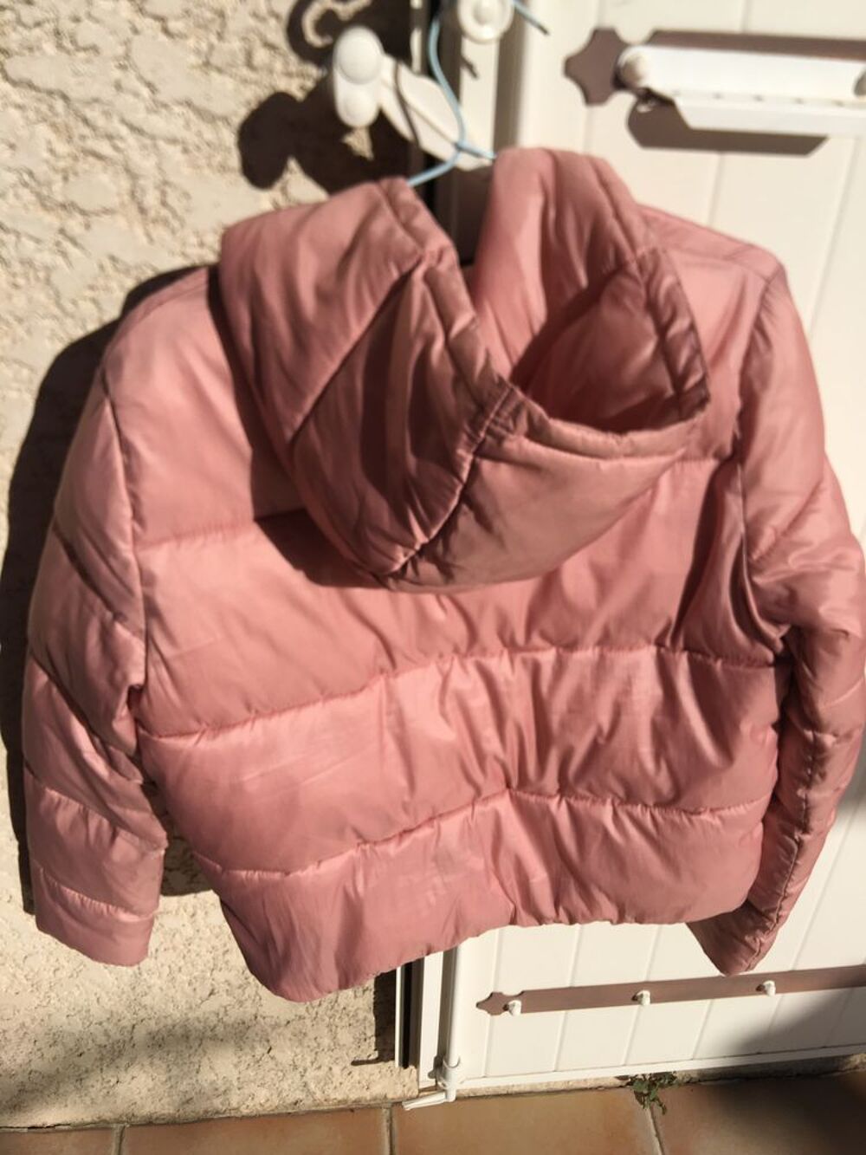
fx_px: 967
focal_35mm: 29
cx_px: 433
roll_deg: -2.4
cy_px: 578
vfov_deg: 61.7
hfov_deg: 48.2
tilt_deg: -32.0
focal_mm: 4.15
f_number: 2.2
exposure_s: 1/4049
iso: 25
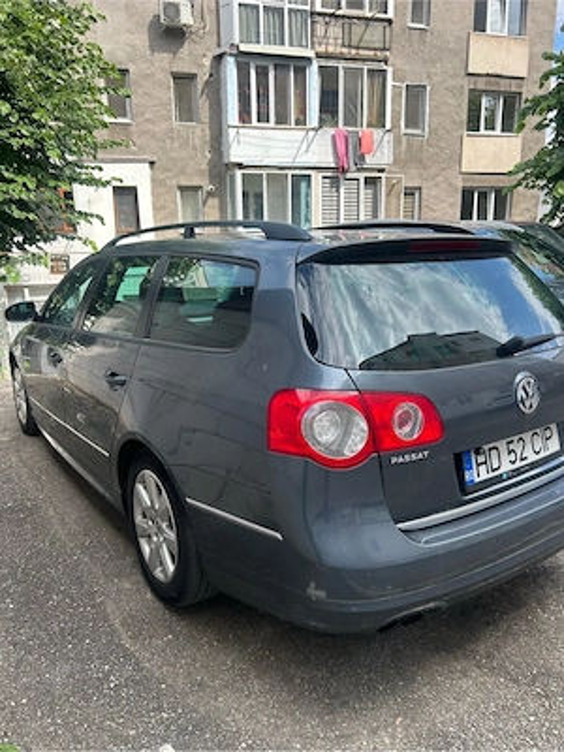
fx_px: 565
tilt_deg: -13.8
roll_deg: +0.8
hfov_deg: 53.1
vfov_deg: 67.3
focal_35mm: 26
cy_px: 376
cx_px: 282
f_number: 1.5
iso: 50
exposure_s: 1/1038
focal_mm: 5.7
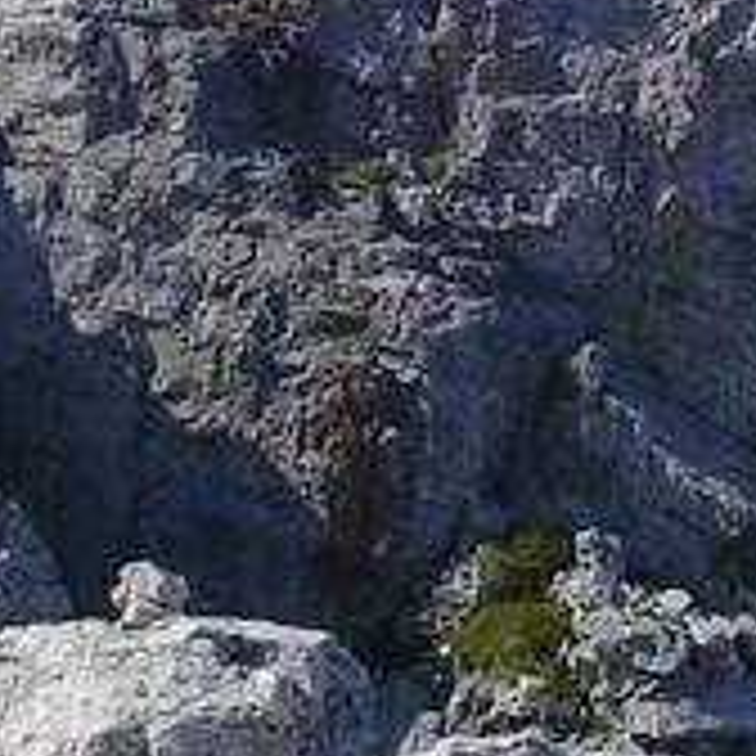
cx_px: 212
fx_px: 5065
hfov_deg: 8.5
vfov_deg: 8.5
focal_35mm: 205
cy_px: 0
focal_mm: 5.8
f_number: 5.6
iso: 50
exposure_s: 1/431
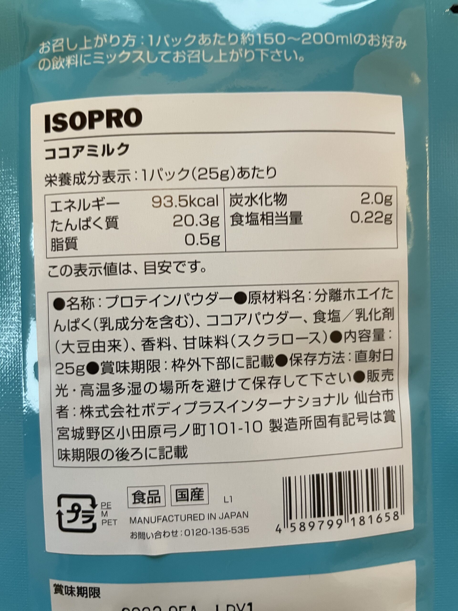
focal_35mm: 26
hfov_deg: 53.1
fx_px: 459
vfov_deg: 67.3
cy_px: 306
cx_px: 229
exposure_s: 1/50
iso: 125
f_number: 1.6
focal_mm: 4.2
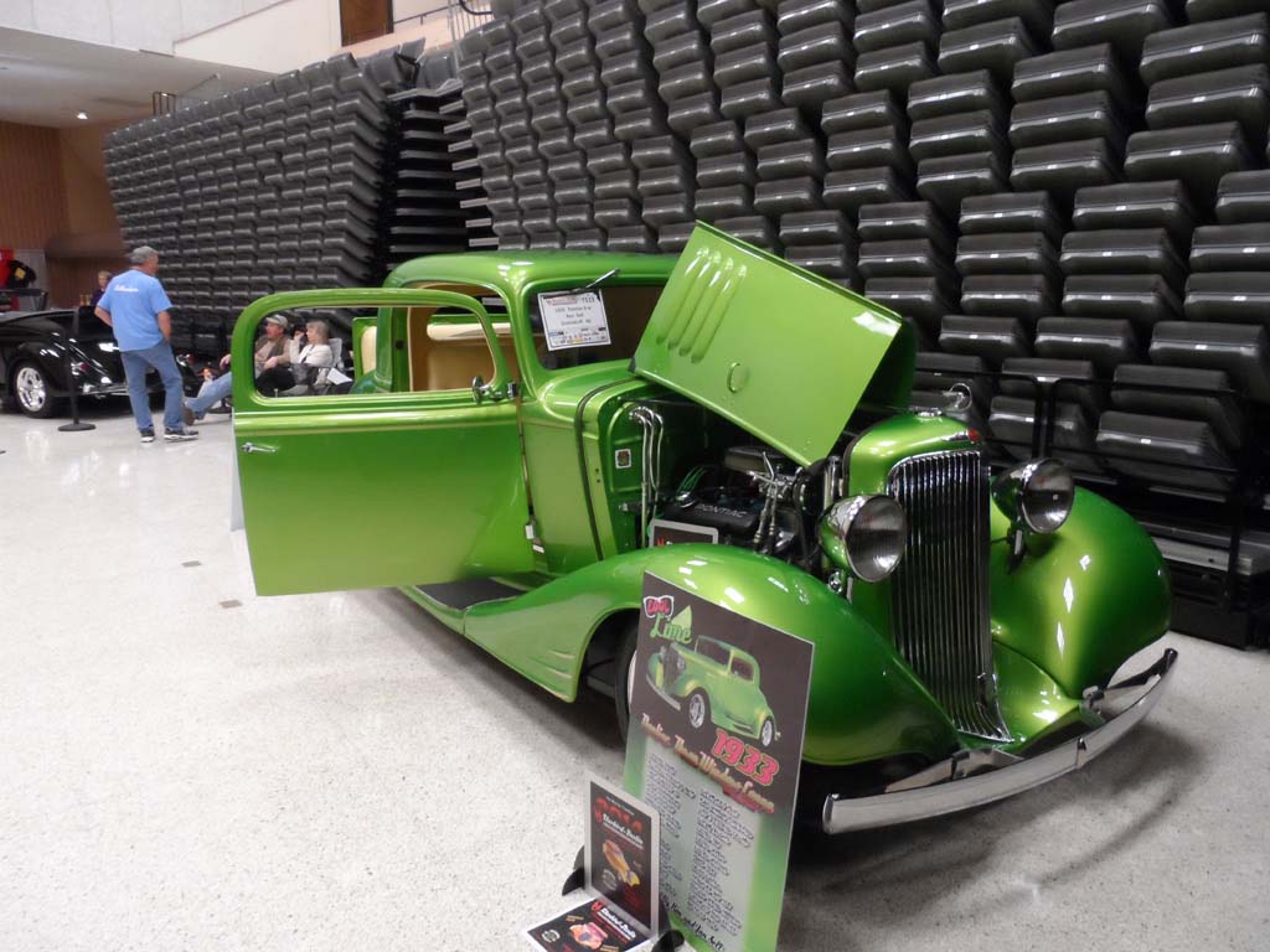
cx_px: 635
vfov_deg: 56.8
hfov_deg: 71.6
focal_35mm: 24
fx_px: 881
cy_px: 476
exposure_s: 1/30
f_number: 3.2
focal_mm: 4
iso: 320
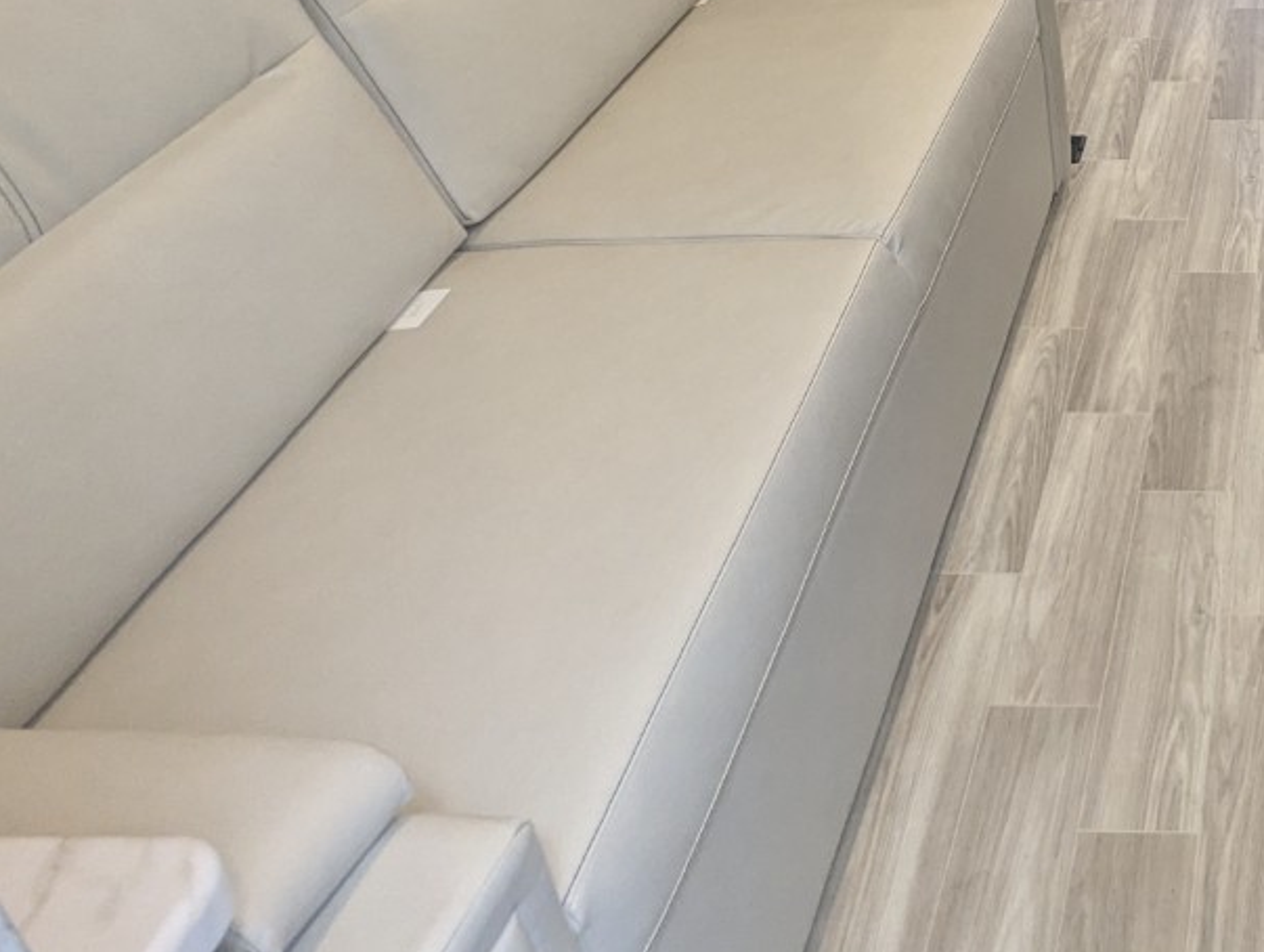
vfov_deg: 33.5
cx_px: 1326
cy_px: -107
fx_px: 1353
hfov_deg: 41.8
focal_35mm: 37
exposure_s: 1/73.7
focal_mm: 2.35
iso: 125
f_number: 2.2
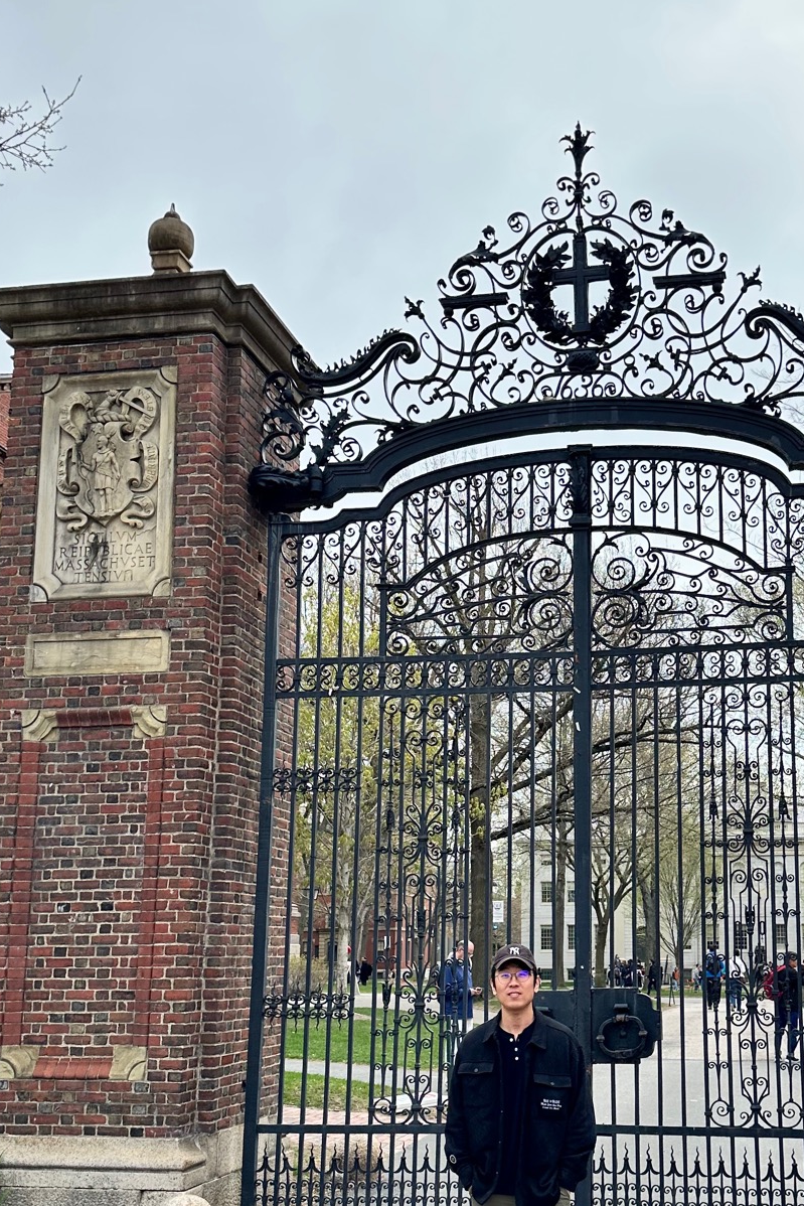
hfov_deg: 32.9
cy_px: 733
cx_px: 581
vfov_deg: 48.1
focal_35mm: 40
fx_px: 1340
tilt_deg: +9.8
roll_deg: -0.7
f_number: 1.78
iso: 80
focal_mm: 6.86
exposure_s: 1/4016
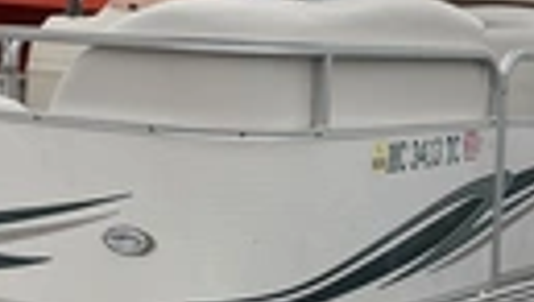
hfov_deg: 21.7
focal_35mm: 98
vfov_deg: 12.4
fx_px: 1390
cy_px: 108
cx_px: 240
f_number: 1.8
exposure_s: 1/1144
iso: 25
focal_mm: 3
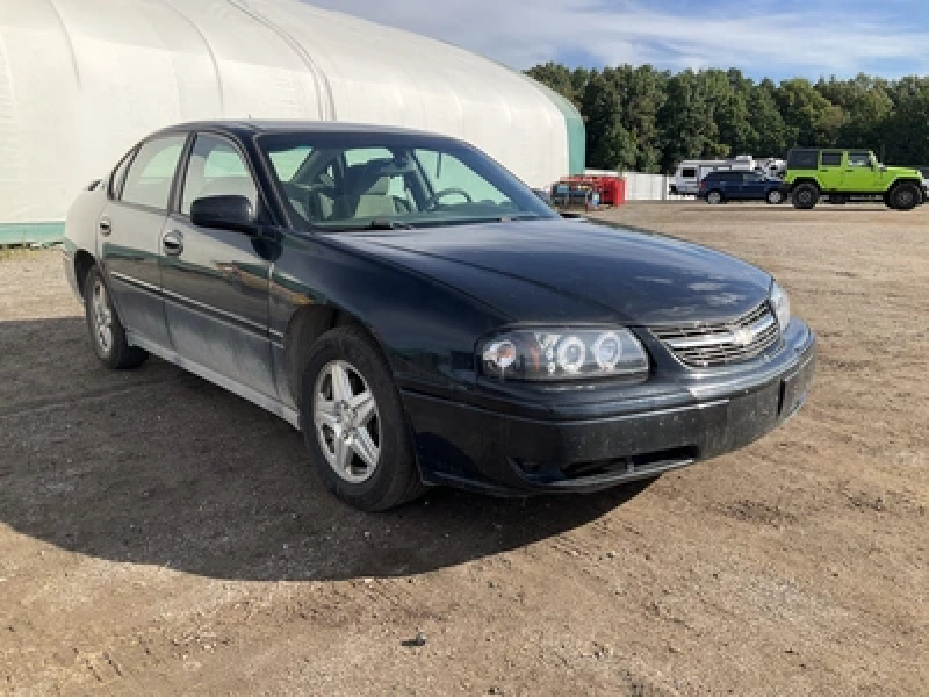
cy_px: 348
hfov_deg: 61.7
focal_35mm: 29
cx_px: 464
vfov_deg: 48.2
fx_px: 778
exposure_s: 1/1035
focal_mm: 3
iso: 25
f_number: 1.8
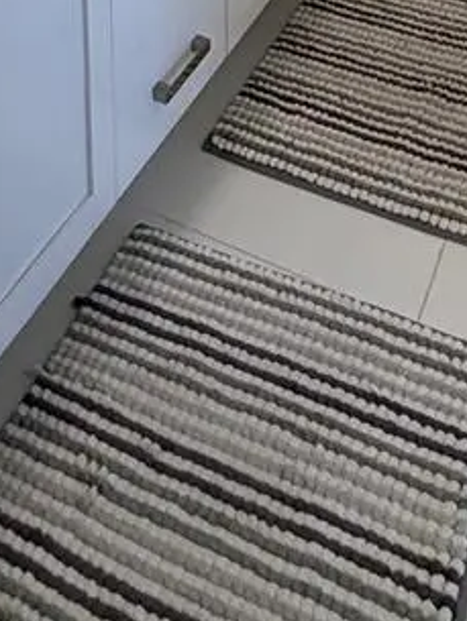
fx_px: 989
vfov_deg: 21.8
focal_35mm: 55
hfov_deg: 26.6
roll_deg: +1.7
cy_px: -497
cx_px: 218
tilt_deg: -5.1
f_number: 2.2
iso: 80
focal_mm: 2.22
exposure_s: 1/120
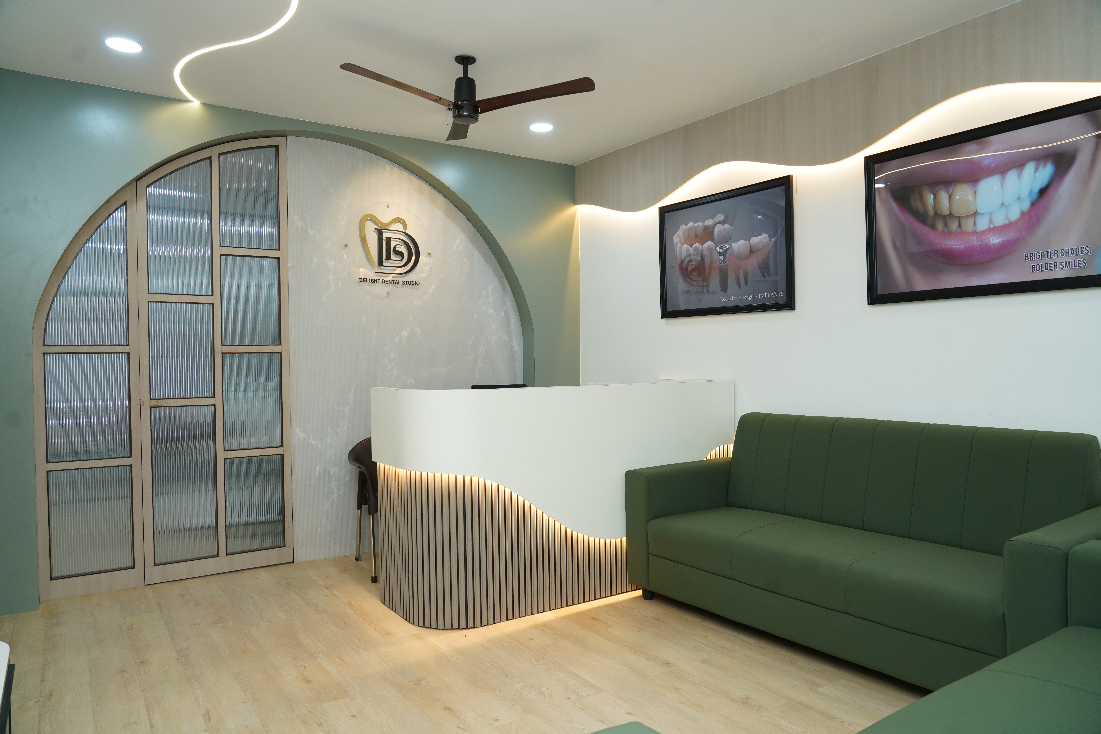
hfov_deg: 73.7
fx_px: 734
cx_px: 550
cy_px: 367
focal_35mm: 24
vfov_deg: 53.1
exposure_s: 1/125
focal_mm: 24
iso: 1000
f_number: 5.6
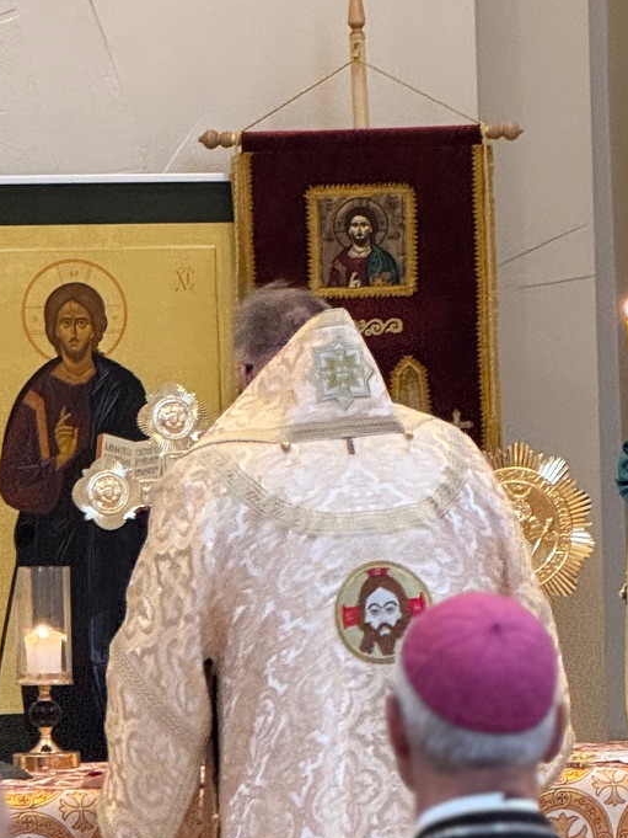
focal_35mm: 228
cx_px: 221
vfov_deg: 8.6
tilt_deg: +4.3
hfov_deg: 6.5
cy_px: 65
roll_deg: +1.4
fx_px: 5513
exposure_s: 1/50
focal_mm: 9
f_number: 2.8
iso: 400
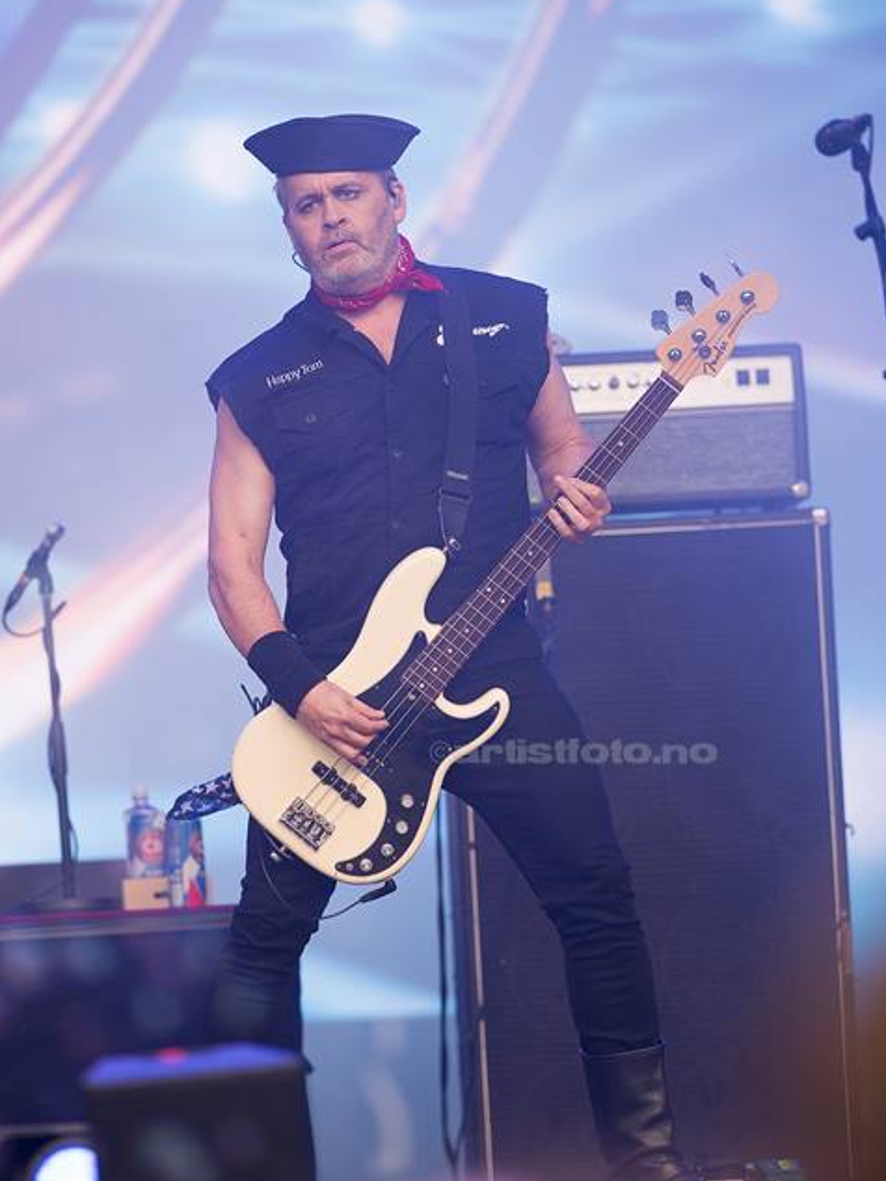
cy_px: 617
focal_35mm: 327
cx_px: 442
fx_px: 11163
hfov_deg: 4.5
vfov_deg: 6.1
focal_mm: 300
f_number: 2.8
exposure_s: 1/1000
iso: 640
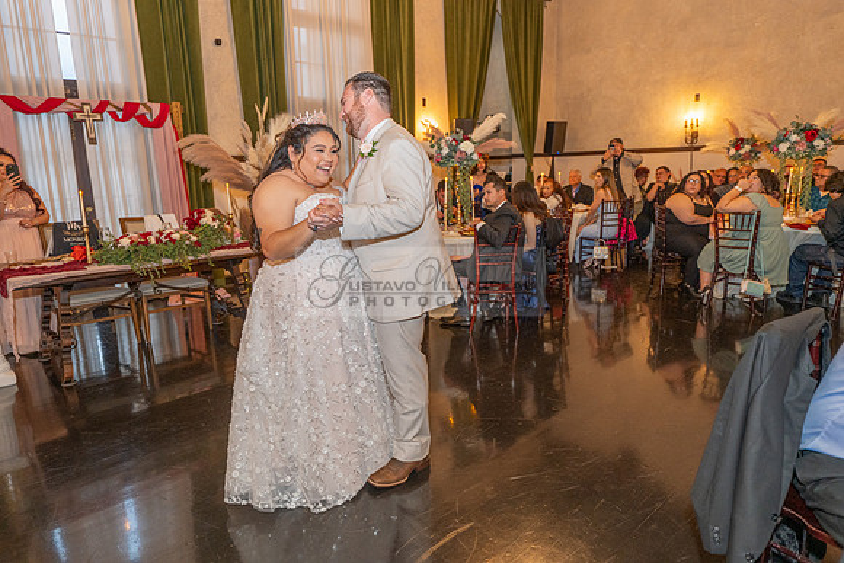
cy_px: 282
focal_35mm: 24
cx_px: 422
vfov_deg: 53.2
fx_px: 563
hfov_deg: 73.7
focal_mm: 24
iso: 1600
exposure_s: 1/125
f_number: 2.8
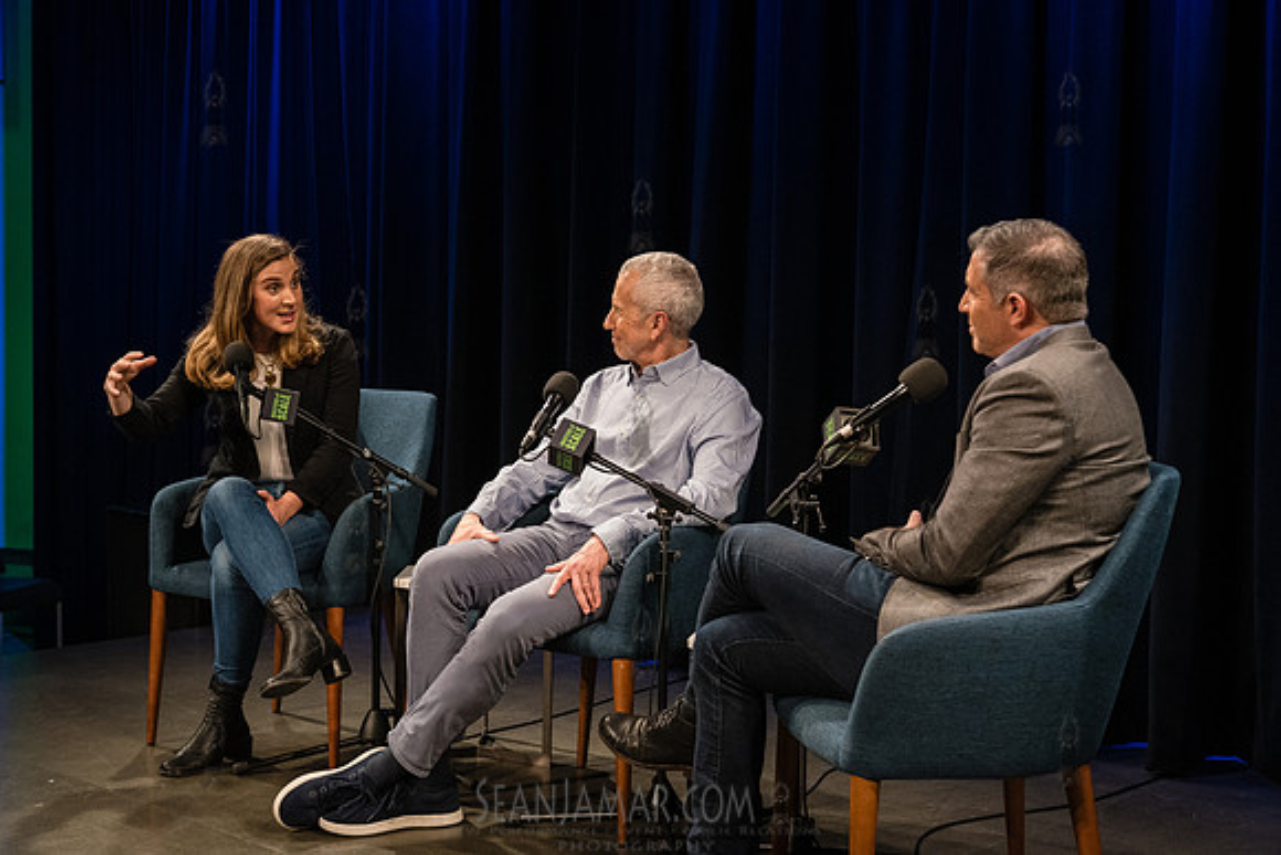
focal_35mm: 52
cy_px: 428
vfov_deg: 26.0
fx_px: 1851
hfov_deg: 38.2
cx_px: 640
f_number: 4
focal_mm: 52
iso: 3200
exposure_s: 1/320
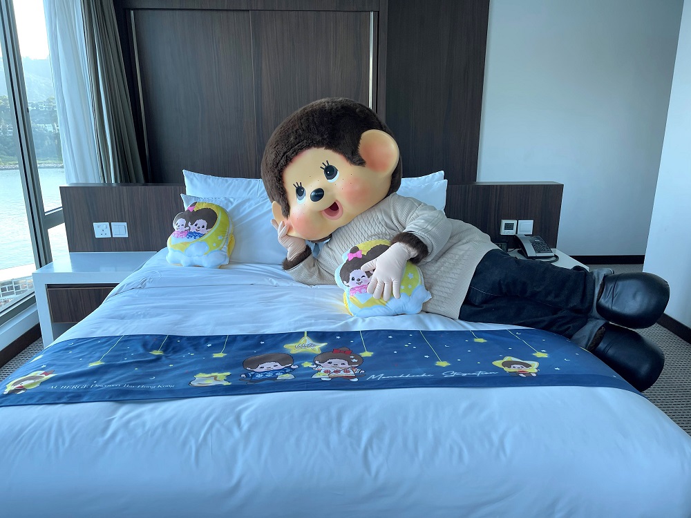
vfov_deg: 53.1
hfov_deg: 67.3
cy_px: 259
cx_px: 346
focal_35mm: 26
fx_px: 519
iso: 50
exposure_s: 1/121
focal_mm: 5.1
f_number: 1.6
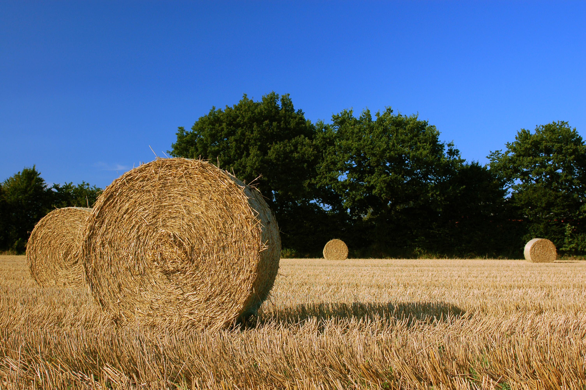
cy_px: 195
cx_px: 293
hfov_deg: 46.4
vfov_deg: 31.8
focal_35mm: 42
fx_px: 683
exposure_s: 1/125
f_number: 5.6
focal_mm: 28
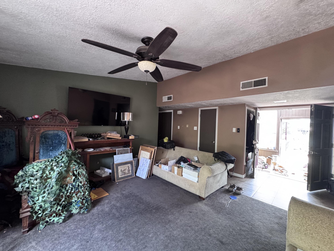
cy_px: 126
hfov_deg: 102.1
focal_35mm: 14
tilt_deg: -0.7
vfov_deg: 85.7
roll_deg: -2.3
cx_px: 167
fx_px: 135
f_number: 2.2
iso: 500
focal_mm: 2.22
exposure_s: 1/60
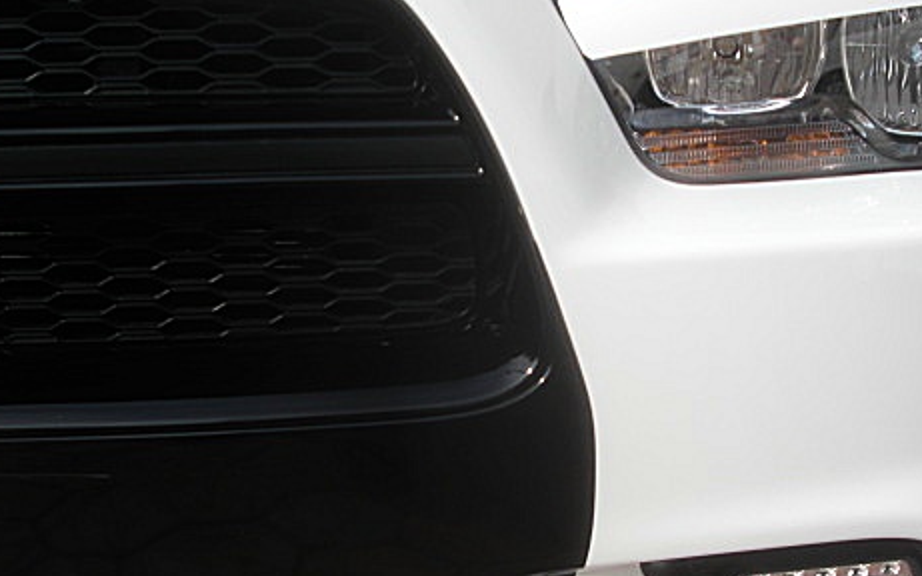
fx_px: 1332
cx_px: 548
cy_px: 332
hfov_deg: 38.1
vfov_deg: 24.4
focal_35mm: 53
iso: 50
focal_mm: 6.3
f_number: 2.8
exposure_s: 1/640
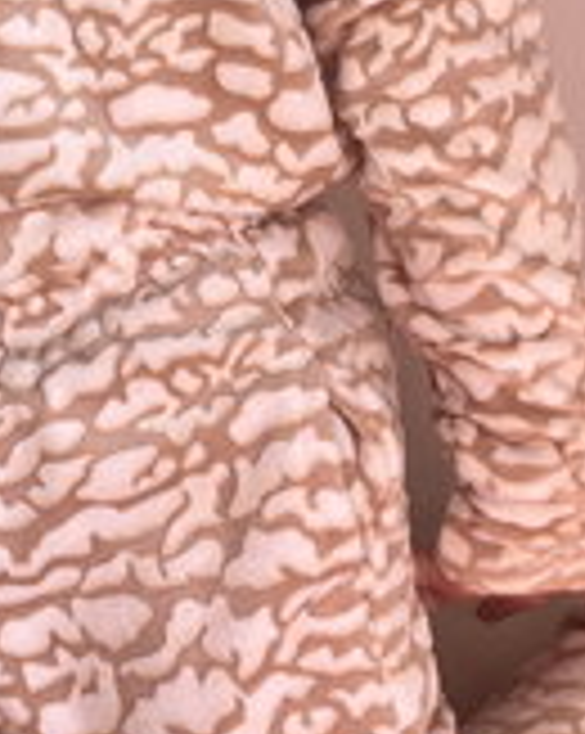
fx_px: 1800
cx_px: 153
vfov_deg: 23.0
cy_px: 308
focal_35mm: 83
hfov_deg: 18.4
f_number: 1.6
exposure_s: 1/229
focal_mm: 5.1
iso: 40
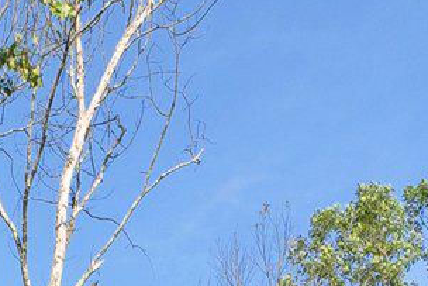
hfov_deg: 19.7
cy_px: 947
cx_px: 25
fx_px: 1201
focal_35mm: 101
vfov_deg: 9.4
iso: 400
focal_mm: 10
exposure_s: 1/320
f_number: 8
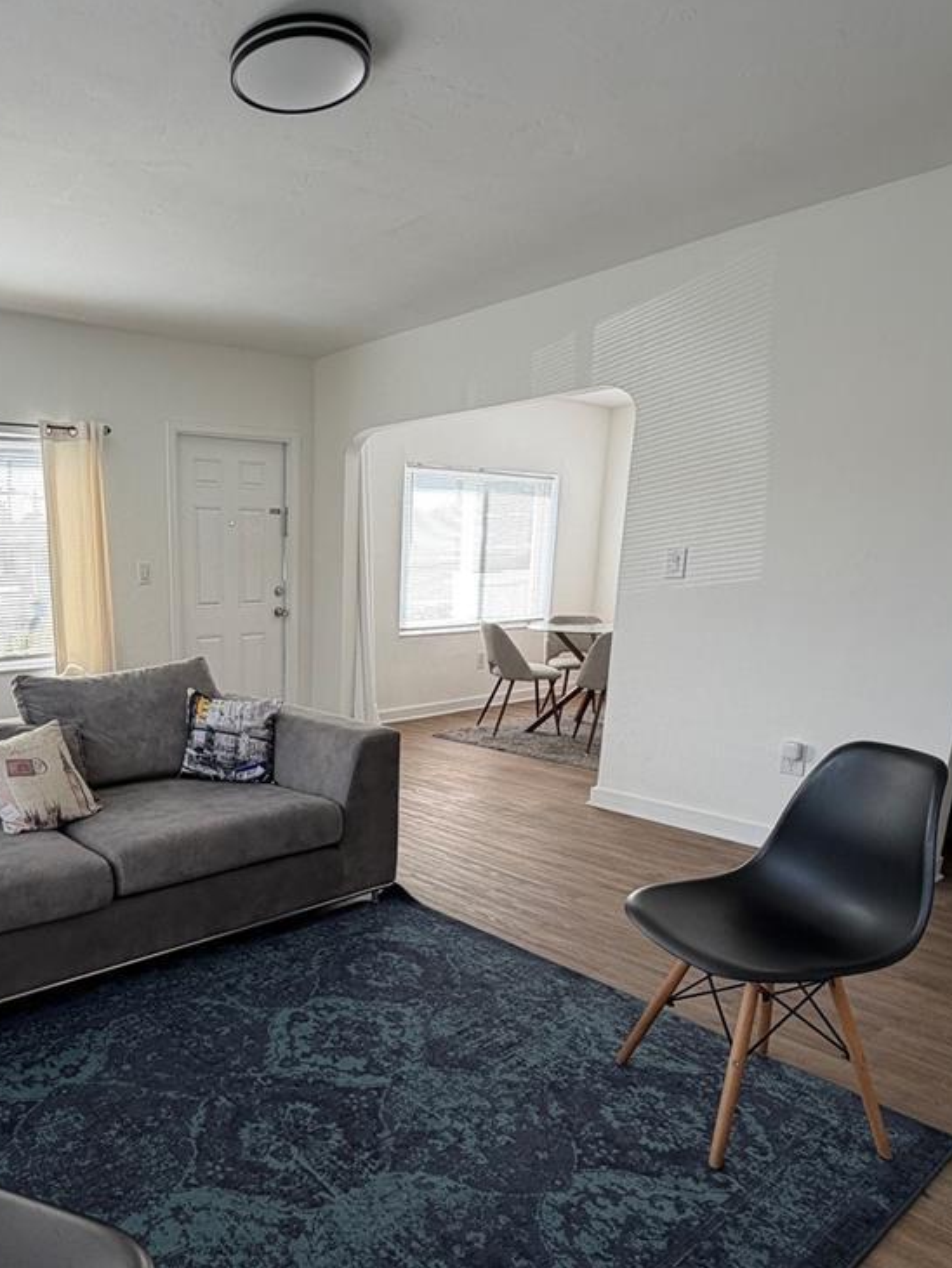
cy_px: 757
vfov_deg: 73.2
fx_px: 843
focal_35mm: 23
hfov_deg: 55.8
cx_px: 228
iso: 40
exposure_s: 1/127
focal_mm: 2.22
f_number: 2.2
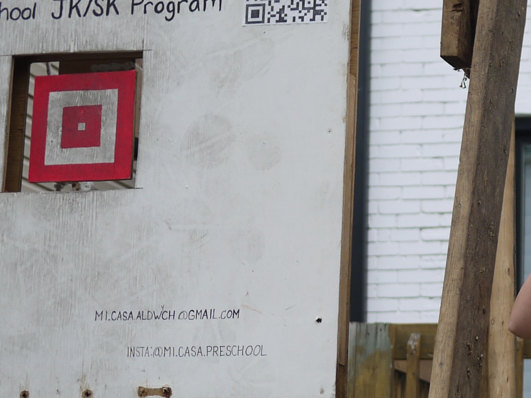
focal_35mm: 119
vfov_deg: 12.4
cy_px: 314
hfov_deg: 15.7
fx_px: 1825
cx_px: 699
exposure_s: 1/1000
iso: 100
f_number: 1.8
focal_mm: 20
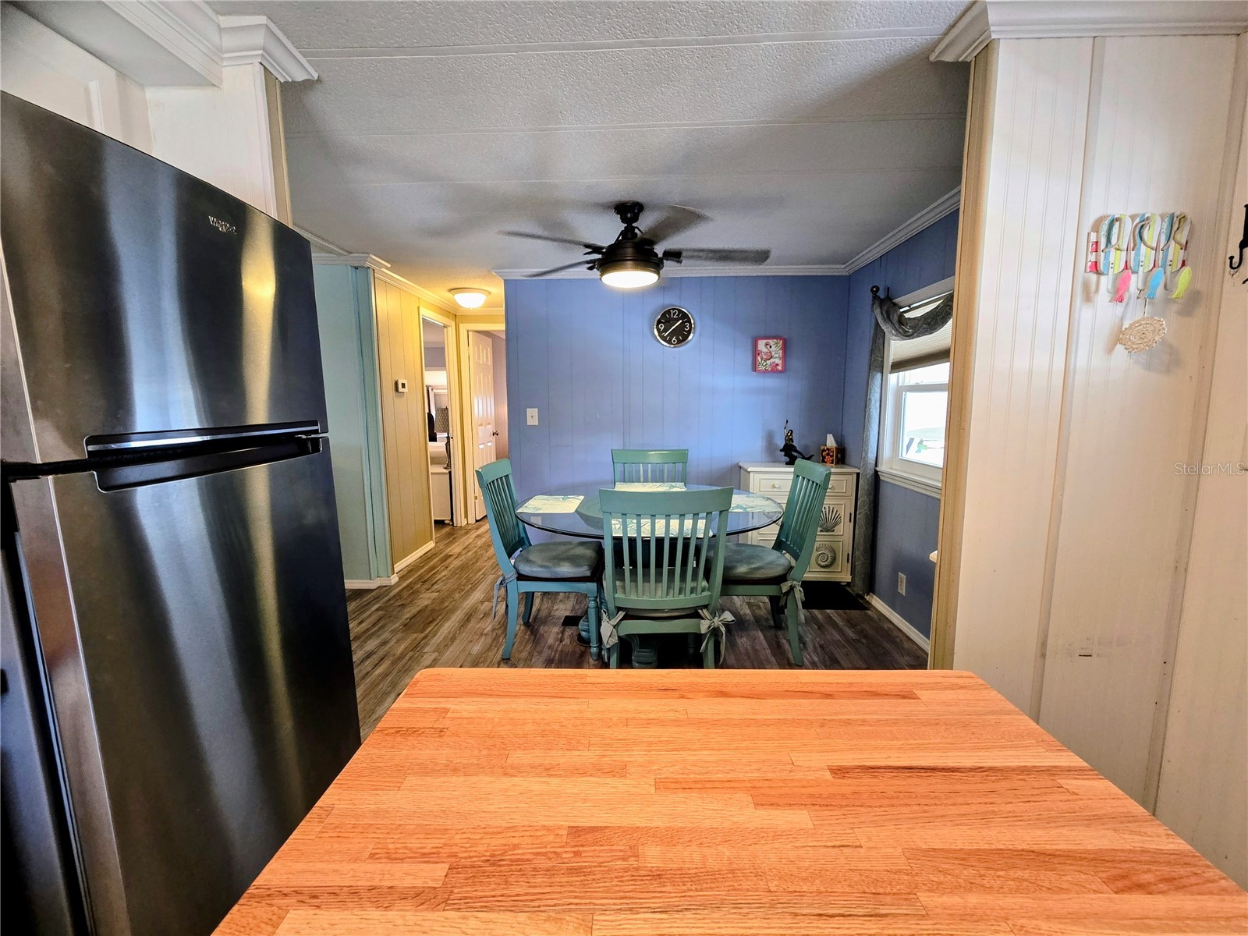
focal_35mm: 13
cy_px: 468
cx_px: 624
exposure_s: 1/60
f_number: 2.2
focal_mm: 2.2
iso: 160
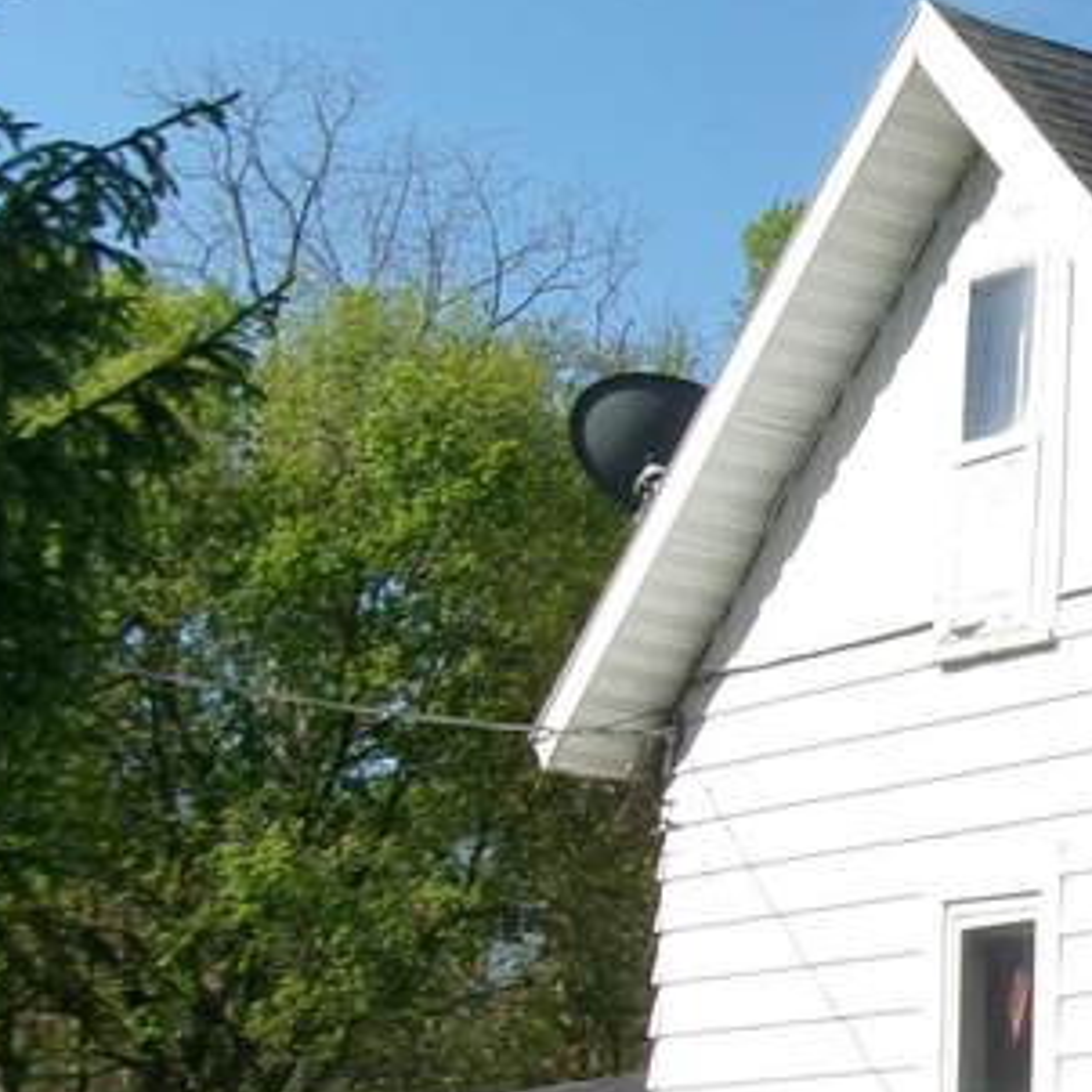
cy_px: 730
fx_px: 4818
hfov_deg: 12.0
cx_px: 1916
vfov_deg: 12.9
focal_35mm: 135
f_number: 11.8
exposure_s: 1/105
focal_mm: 6.4
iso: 100
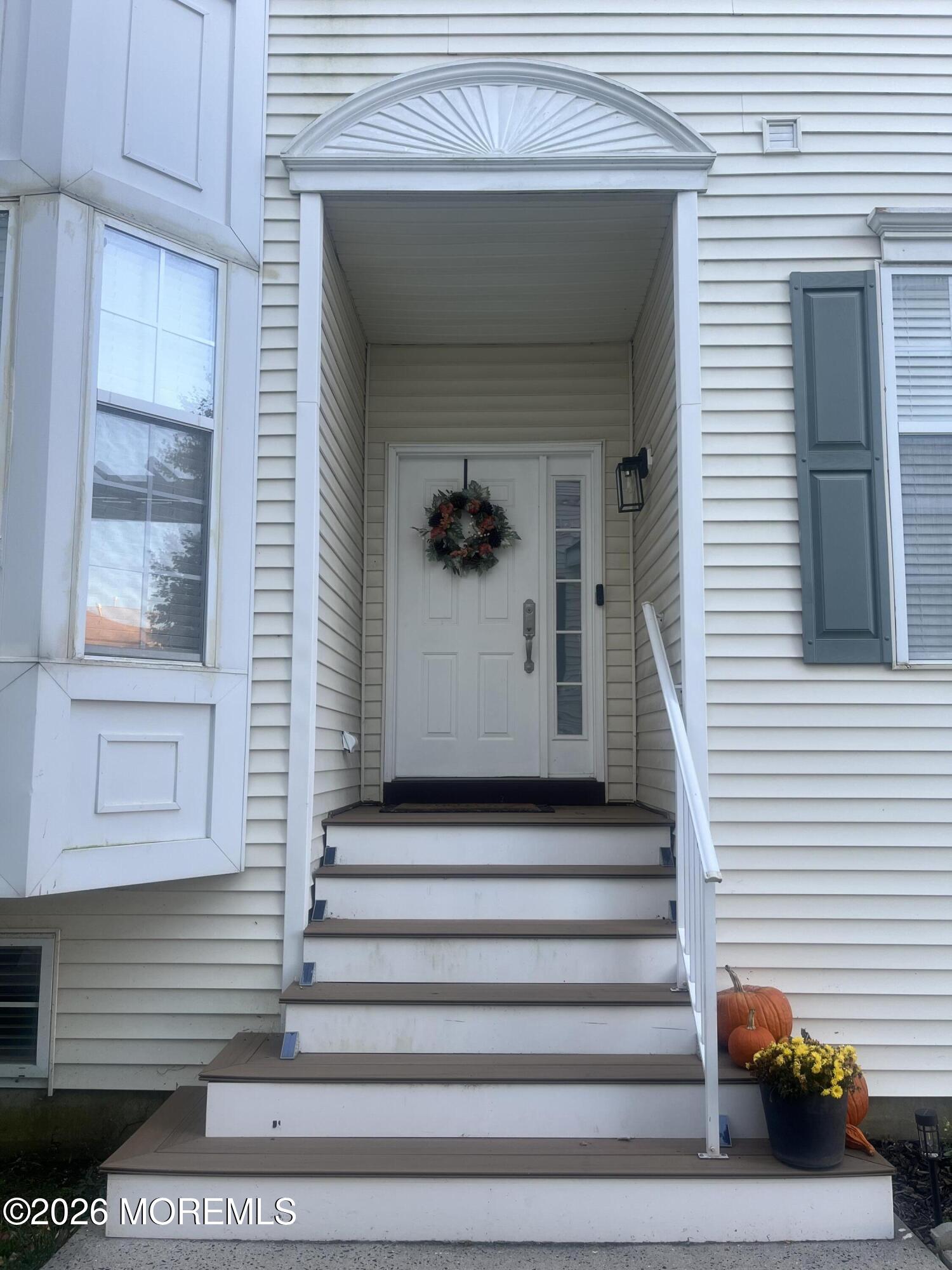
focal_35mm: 26
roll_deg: +0.4
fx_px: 953
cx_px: 476
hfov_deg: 53.1
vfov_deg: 67.3
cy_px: 635
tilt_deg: +6.2
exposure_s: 1/122
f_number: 1.6
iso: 32
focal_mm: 5.1
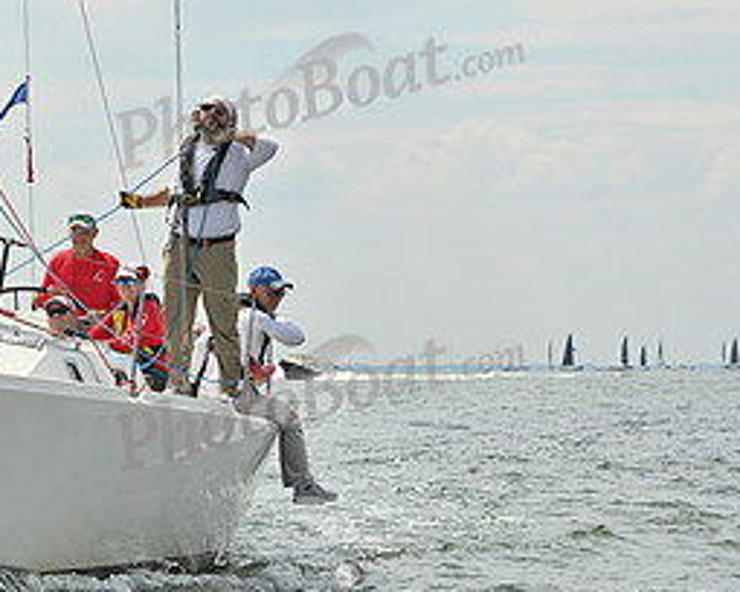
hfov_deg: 10.0
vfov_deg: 8.1
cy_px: 286
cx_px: -32
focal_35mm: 192
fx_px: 4205
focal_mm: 90
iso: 320
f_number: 9
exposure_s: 1/1250
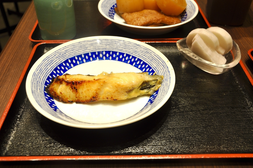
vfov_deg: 34.1
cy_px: 84
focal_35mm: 39
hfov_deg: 49.6
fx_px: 274
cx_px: 126
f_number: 5.6
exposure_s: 1/30
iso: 200
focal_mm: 26
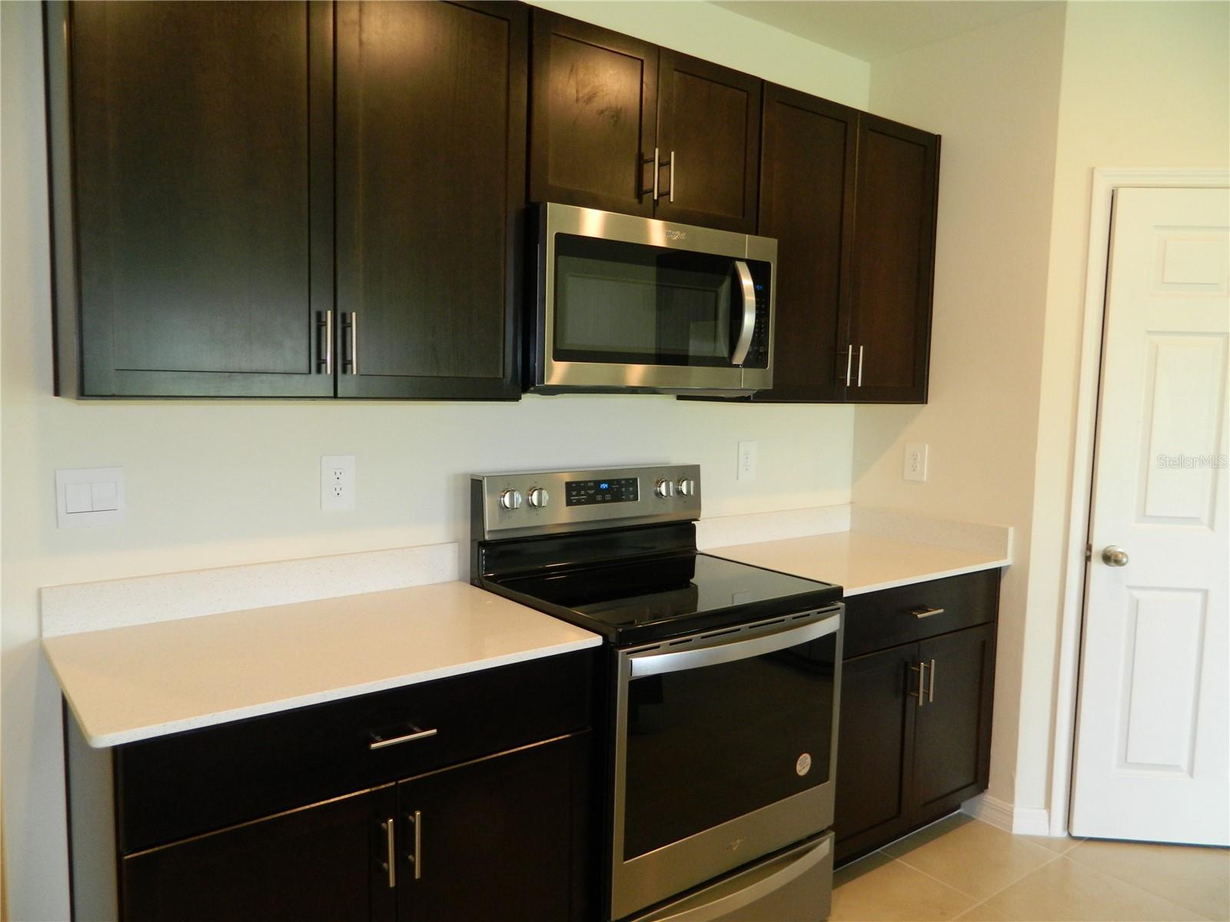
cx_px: 615
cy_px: 461
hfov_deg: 69.4
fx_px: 888
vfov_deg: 54.9
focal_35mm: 25
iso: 200
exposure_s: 1/30
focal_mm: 4.5
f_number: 3.1
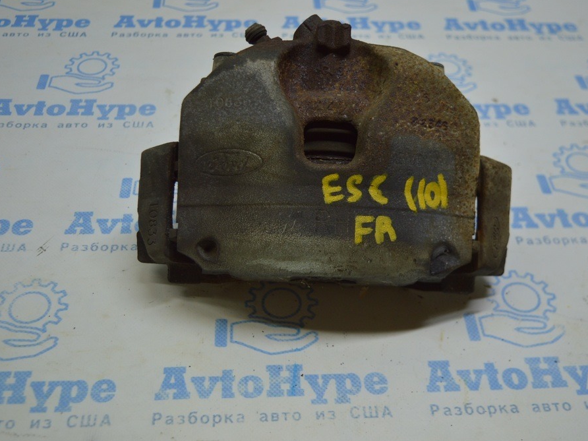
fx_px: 730
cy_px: 221
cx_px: 303
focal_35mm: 43
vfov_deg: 33.6
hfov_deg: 43.8
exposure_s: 1/125
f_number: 4
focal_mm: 26
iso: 400
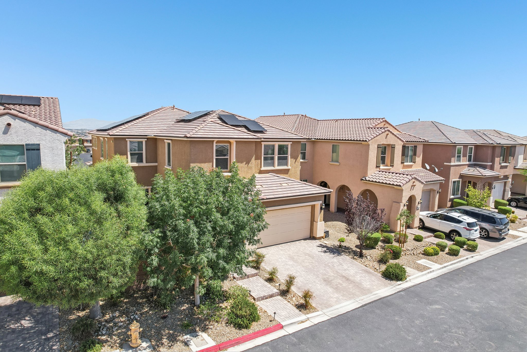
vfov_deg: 57.2
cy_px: 176
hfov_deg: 78.6
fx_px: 322
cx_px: 264
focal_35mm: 22
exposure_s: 1/1500
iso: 120
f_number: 2.8
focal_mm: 8.4
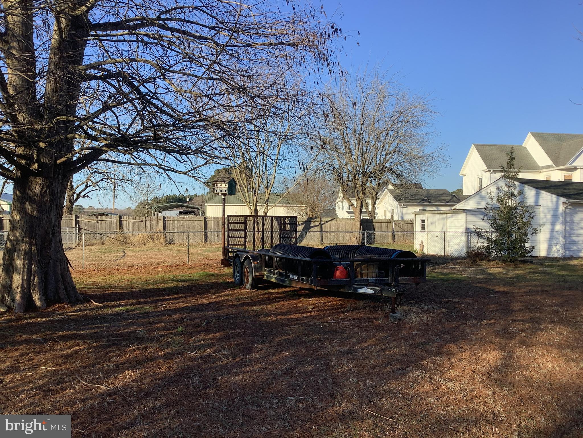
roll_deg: -1.6
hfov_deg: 58.4
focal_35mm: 31
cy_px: 219
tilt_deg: -0.2
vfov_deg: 45.4
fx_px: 522
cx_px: 292
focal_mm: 3.3
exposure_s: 1/754
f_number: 2.4
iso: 25
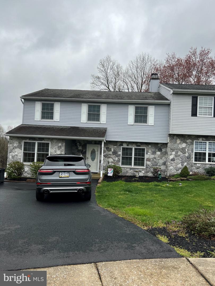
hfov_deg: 53.1
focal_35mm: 26
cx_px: 108
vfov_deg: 67.3
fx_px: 215
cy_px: 143
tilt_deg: +3.4
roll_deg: -1.8
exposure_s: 1/567
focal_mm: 5.7
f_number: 1.5
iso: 50
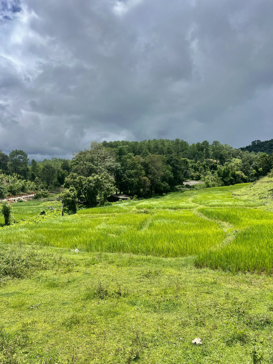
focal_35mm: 26
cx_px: 136
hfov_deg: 53.1
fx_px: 273
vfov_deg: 67.3
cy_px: 182
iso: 50
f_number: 1.5
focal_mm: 5.7
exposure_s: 1/4831
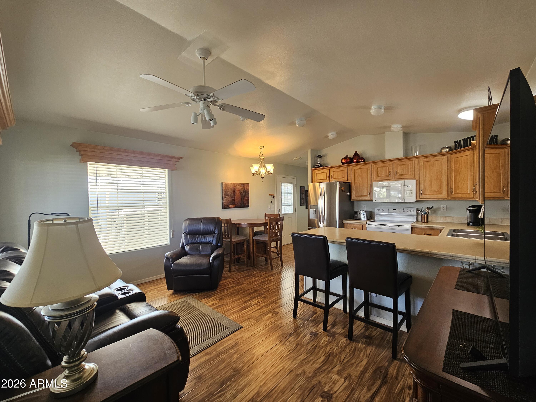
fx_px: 201
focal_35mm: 13
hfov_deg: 106.2
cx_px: 268
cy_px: 201
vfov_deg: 89.9
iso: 125
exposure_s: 1/60
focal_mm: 2.2
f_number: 2.2
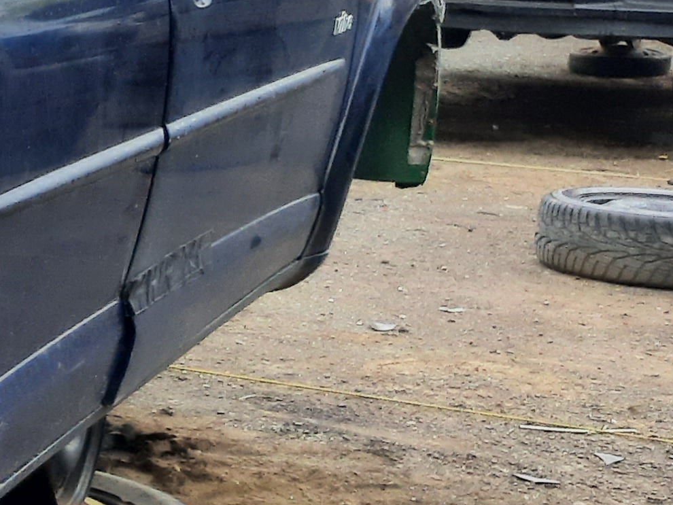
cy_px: 192
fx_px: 2042
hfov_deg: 15.1
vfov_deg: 14.1
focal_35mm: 105
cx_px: -686
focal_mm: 3.92
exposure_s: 1/120
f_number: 1.7
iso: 64
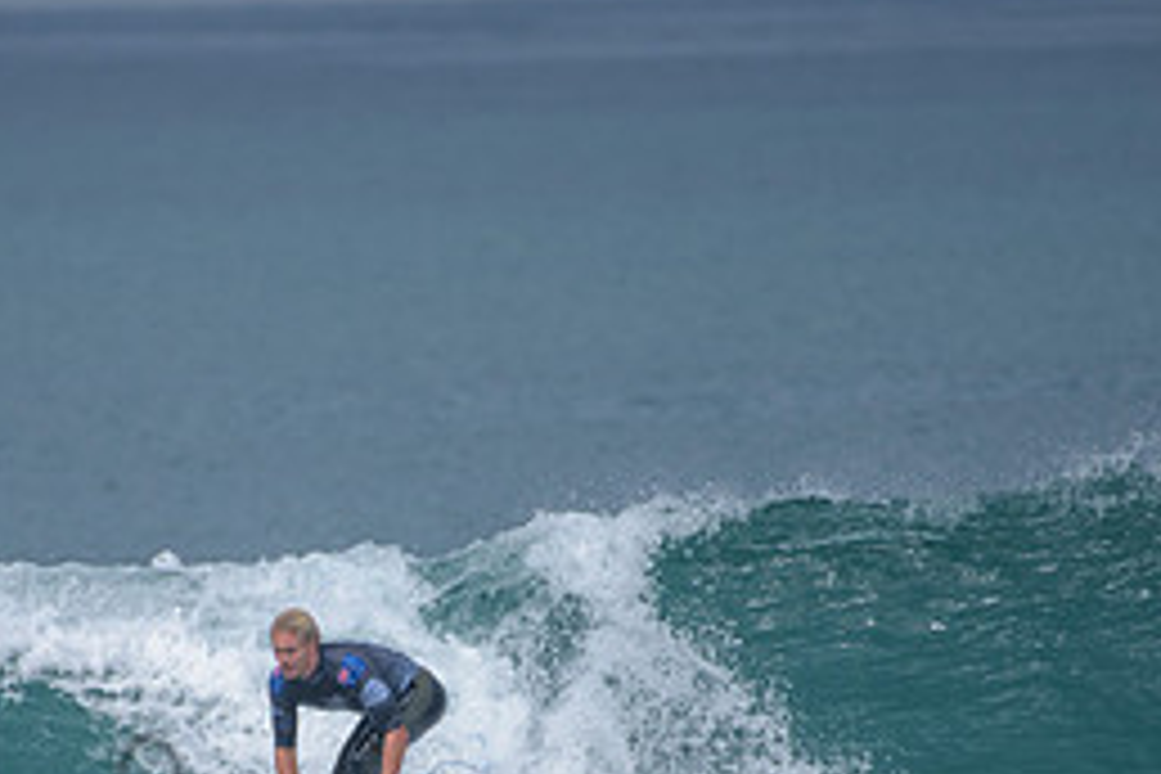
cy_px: 767
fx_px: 36182
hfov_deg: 1.8
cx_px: 310
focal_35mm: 1122
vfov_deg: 1.2
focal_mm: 500
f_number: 5.6
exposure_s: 1/2000
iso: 220
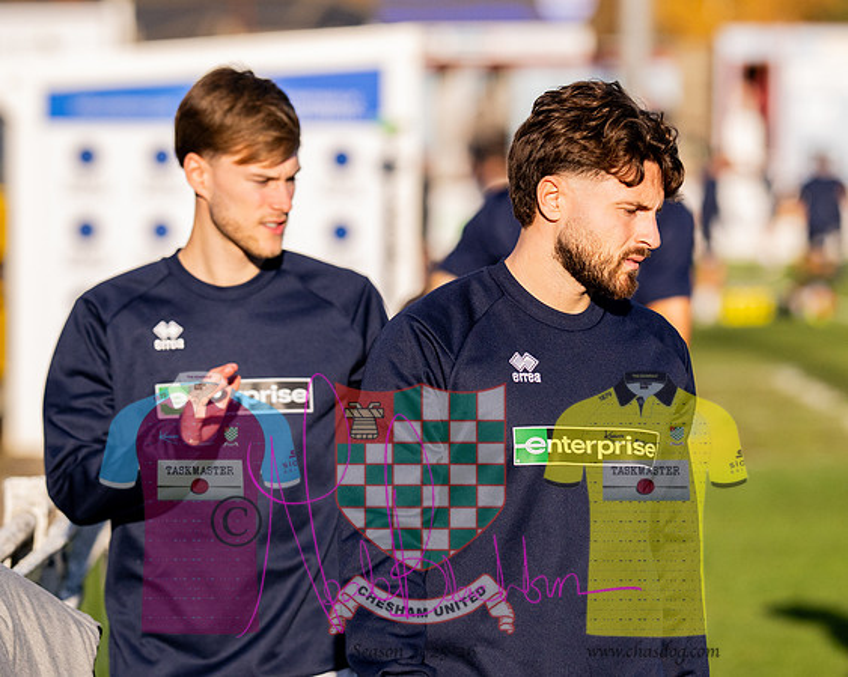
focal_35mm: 253
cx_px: 566
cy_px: 303
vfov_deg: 6.1
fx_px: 6358
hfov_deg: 7.6
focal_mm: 135
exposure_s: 1/8000
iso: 400
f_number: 2.8
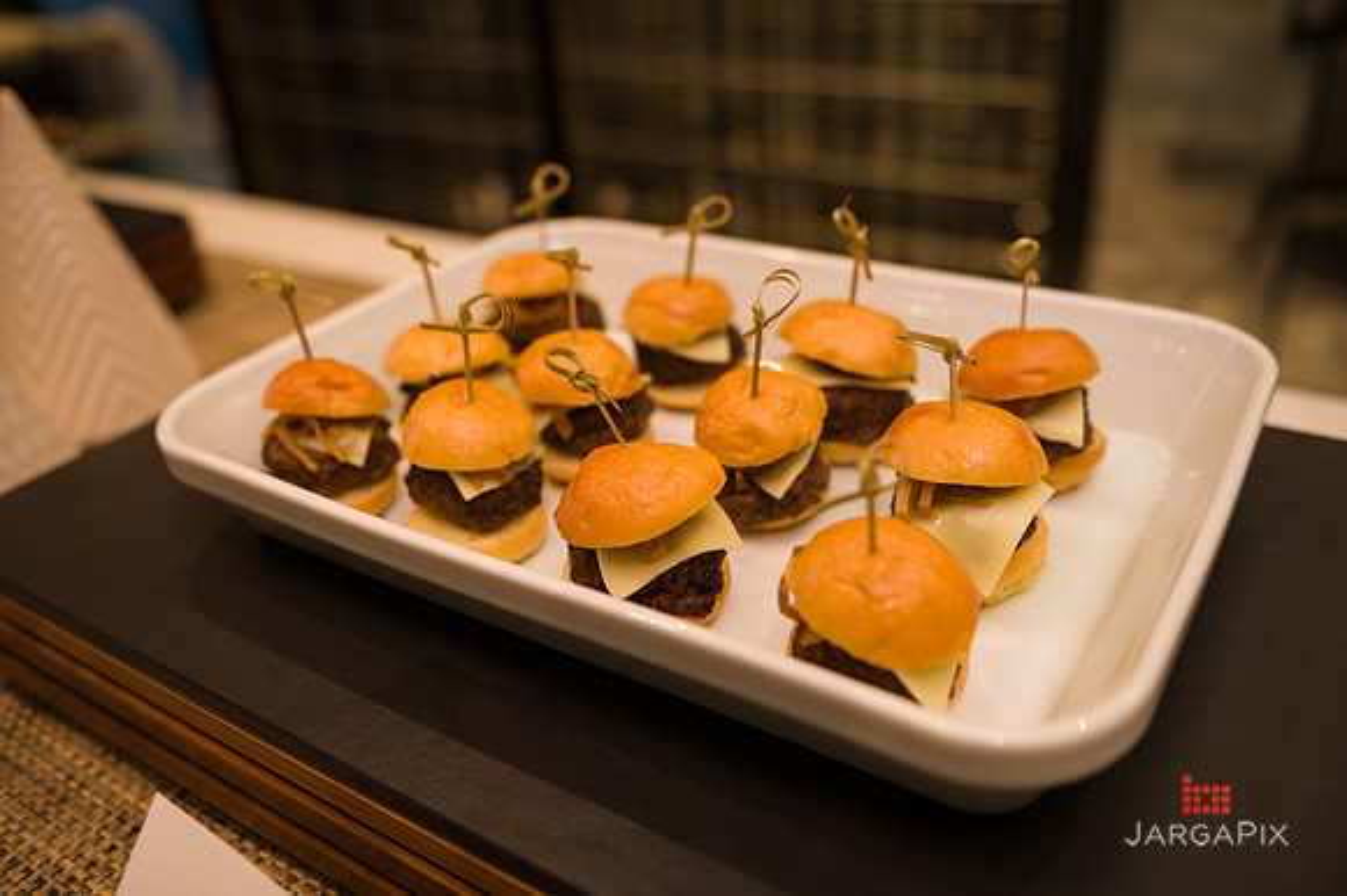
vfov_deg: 41.1
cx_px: 674
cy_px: 448
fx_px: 1197
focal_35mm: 32
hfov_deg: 58.7
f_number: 3.2
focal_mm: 32
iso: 400
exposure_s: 1/200
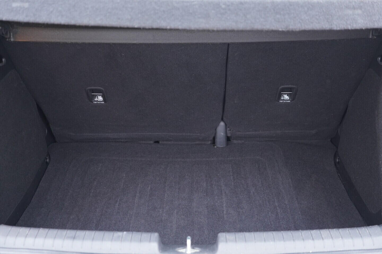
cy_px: 127
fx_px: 382
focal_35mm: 36
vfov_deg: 36.9
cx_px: 191
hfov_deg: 53.1
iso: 800
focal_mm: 24
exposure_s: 1/40
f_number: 2.8
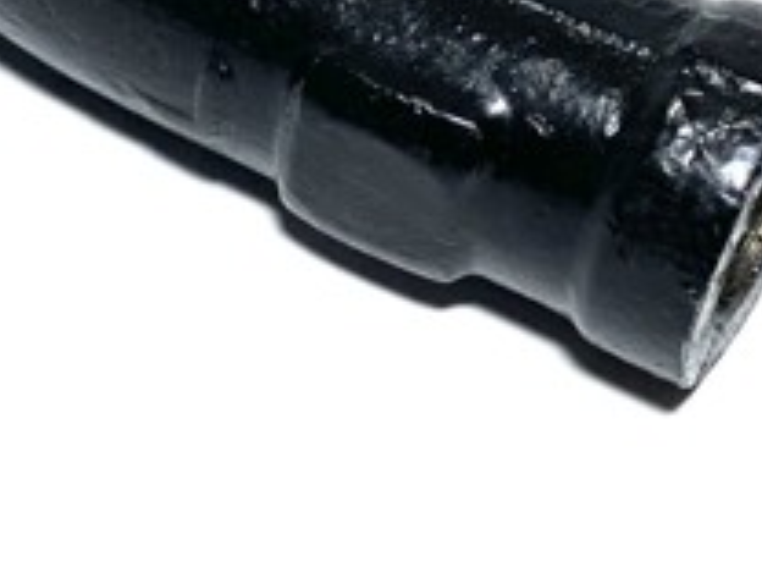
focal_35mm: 80
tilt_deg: -42.3
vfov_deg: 17.9
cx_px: -125
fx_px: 1761
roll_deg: -2.5
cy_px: -24
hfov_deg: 22.7
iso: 64
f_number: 1.8
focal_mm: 4.25
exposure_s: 1/100
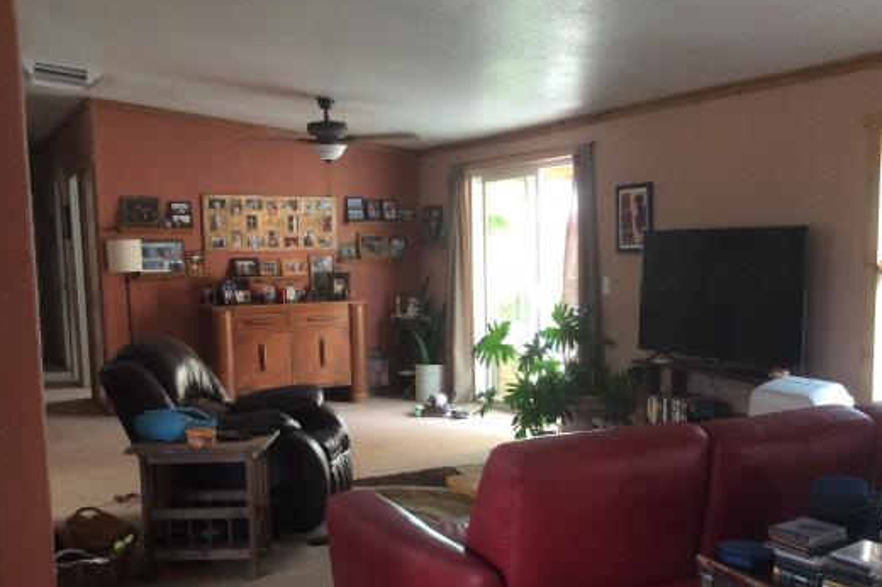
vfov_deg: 32.4
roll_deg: +2.7
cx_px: 456
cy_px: 372
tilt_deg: -5.9
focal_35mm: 41
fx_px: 1004
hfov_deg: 47.4
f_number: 2.4
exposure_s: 1/24
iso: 100
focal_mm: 3.3
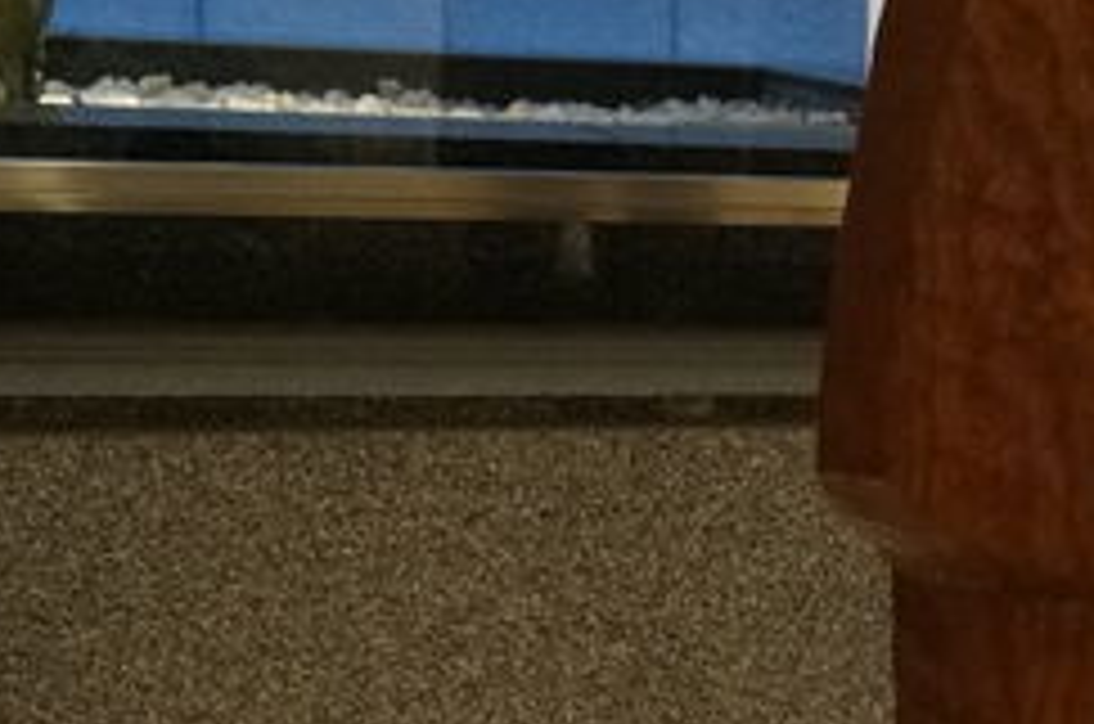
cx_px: 1441
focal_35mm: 89
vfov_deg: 15.2
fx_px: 2699
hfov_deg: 20.8
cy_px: 528
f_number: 4
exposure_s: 1/160
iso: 3200
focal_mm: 18
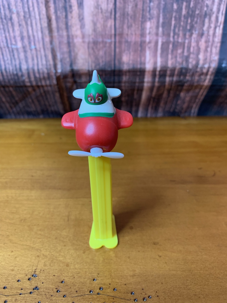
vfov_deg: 67.3
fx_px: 227
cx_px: 114
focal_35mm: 26
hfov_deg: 53.1
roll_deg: -0.8
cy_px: 152
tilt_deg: -29.6
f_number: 1.8
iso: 160
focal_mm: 4.25
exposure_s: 1/59
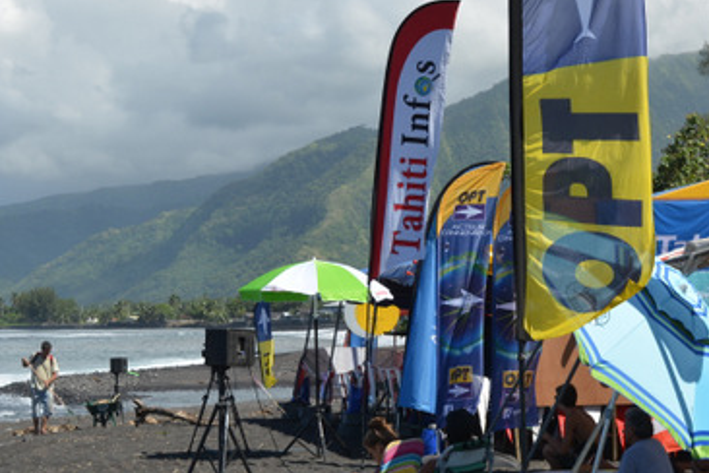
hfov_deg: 24.2
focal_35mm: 84
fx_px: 1654
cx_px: 418
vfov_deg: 16.3
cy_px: 220
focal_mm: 32
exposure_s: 1/320
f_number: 9
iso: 100
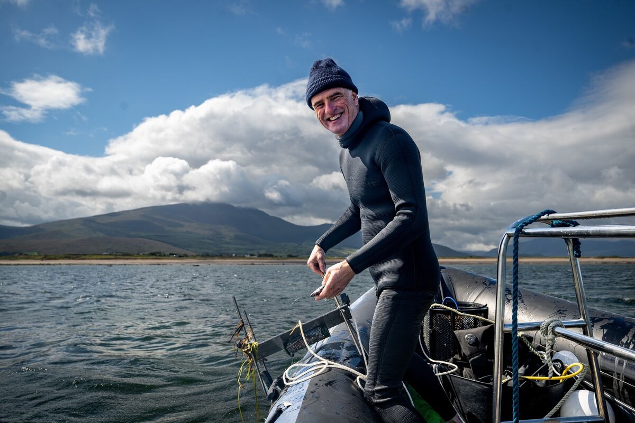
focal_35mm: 30
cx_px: 318
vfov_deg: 43.6
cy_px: 212
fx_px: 529
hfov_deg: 61.9
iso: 160
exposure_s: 1/500
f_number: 5.6
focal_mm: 30
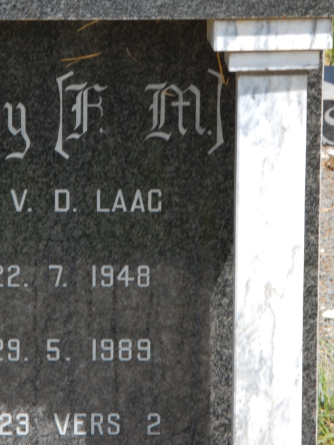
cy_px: 223
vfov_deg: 7.6
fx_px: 3356
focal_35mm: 261
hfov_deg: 5.7
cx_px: 56
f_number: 18
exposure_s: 1/60
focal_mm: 120
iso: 400
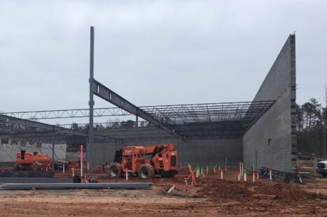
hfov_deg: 37.2
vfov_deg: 25.4
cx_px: 118
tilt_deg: +3.3
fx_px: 481
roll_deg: +1.1
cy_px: 133
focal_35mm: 53
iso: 25
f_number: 2.4
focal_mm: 3.3
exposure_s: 1/522
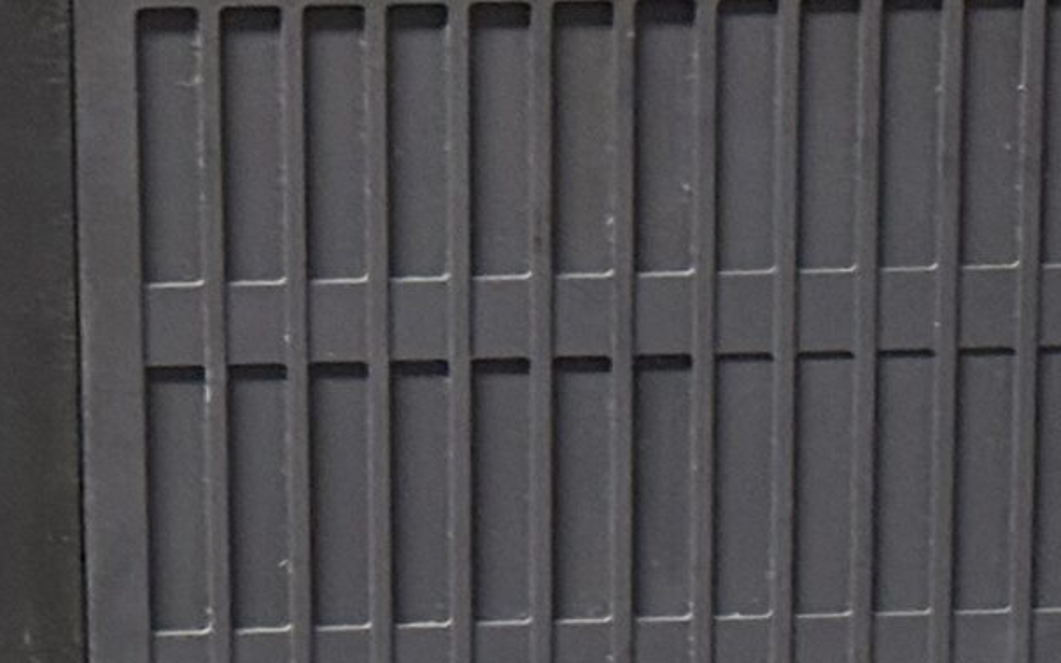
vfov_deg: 6.0
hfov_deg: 9.8
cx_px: 515
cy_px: 1148
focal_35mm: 215
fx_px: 6218
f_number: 1.78
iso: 250
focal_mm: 6.76
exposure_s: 1/33
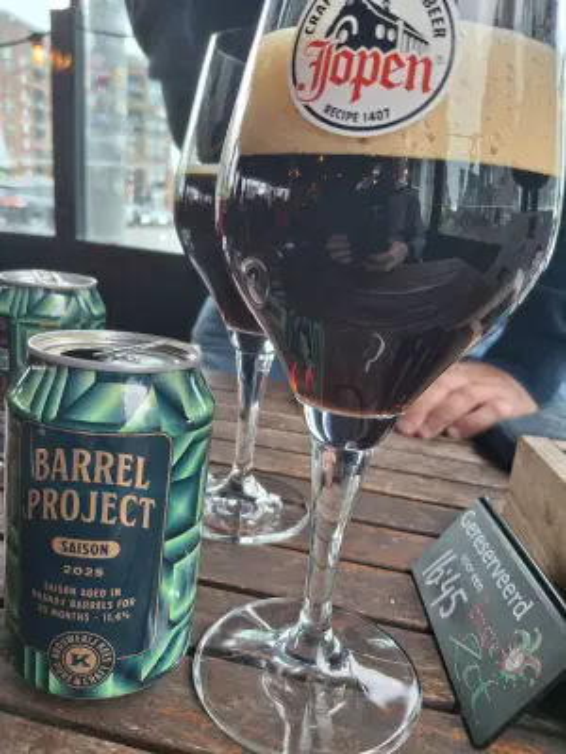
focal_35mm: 25
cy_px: 377
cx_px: 283
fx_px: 545
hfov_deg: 54.9
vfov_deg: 69.4
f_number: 1.8
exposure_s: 1/100
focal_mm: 4.69
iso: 100
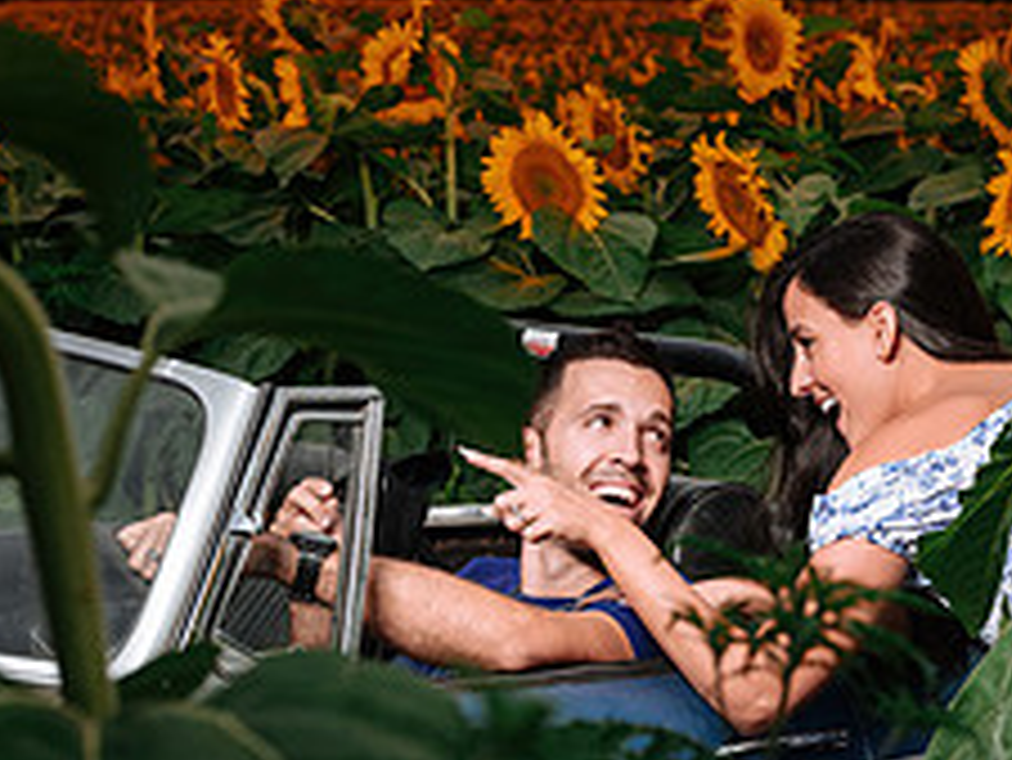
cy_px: 556
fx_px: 2925
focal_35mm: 100
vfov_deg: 14.8
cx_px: 622
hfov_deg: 19.6
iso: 64
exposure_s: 1/200
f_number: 4
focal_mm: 39
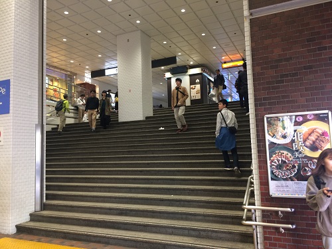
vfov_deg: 48.2
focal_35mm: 29
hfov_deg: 61.7
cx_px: 166
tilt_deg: +3.3
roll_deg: +1.1
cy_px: 124
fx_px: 278
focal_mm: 4.15
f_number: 2.2
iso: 80
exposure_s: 1/30
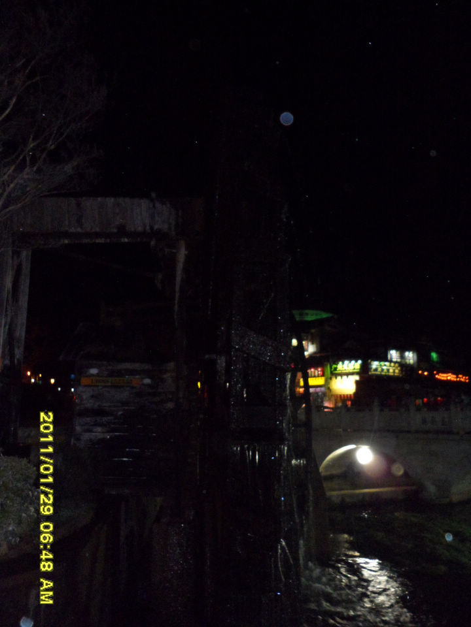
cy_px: 314
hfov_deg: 51.4
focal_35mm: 27
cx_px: 236
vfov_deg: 65.3
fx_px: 490
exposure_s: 1/45
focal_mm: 4.9
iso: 400
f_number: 3.5
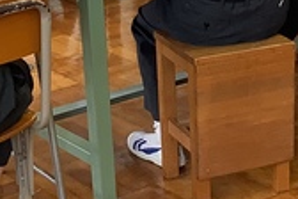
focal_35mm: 123
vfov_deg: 11.1
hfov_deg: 16.6
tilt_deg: -18.6
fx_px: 1018
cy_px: 53
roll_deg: +1.6
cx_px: 197
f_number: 2.4
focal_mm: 3.3
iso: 80
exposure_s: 1/100
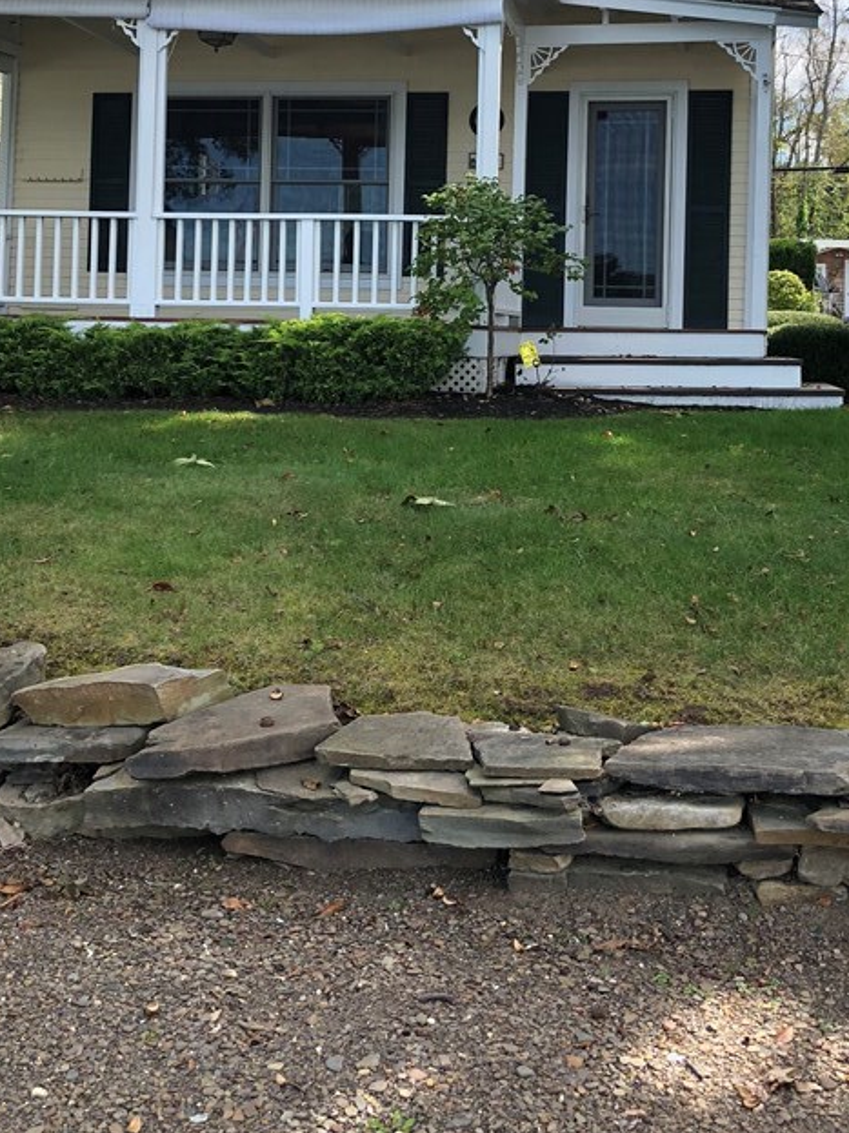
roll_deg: -1.3
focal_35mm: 46
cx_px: 444
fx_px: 1505
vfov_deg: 40.3
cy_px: 304
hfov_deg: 31.5
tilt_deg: +1.5
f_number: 1.8
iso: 20
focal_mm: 3.99
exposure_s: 1/631
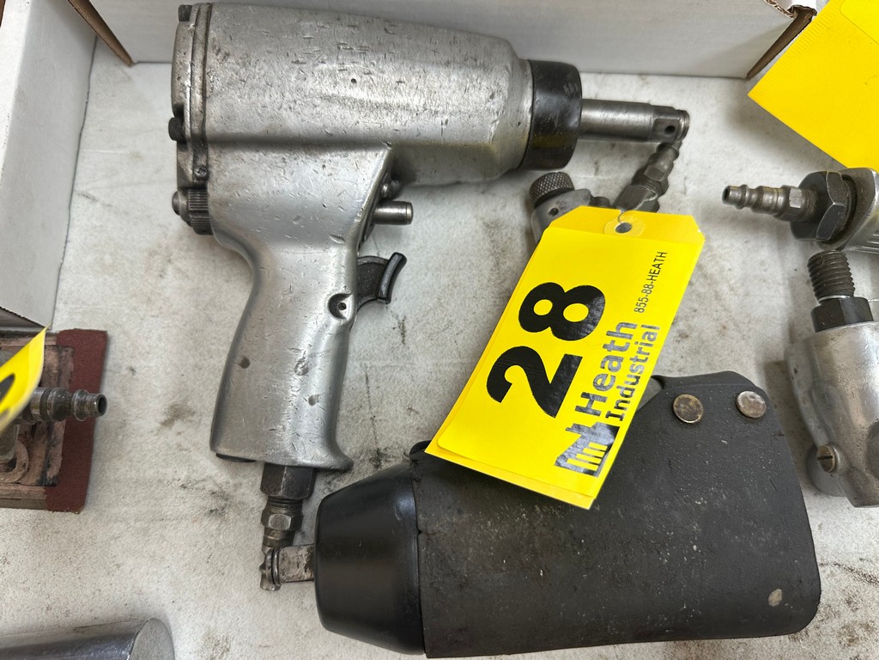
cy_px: 330
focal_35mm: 24
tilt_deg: -77.6
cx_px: 440
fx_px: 609
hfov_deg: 71.6
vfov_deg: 56.8
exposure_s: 1/104
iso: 125
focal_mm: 6.86
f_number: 1.78
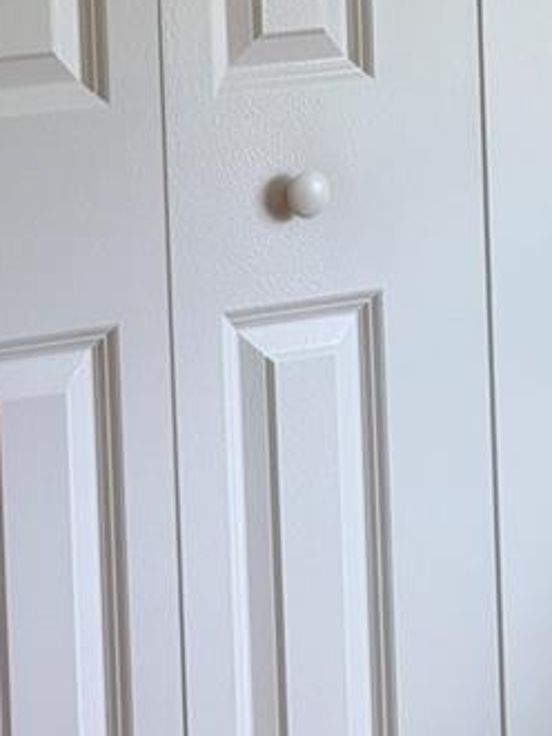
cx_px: 541
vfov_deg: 11.2
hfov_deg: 8.5
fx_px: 3702
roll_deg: +1.8
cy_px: -64
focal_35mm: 174
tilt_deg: -4.6
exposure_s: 1/121
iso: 50
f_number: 1.78
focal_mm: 6.76
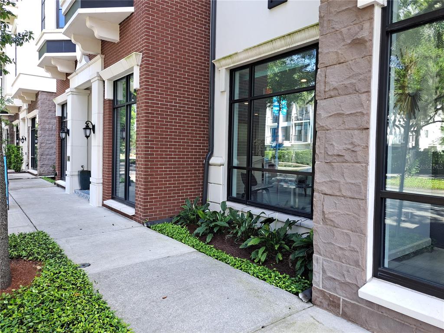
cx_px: 222
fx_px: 308
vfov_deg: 56.8
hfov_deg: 71.6
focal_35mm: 24
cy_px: 166
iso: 50
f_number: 1.8
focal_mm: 5.23
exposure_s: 1/140
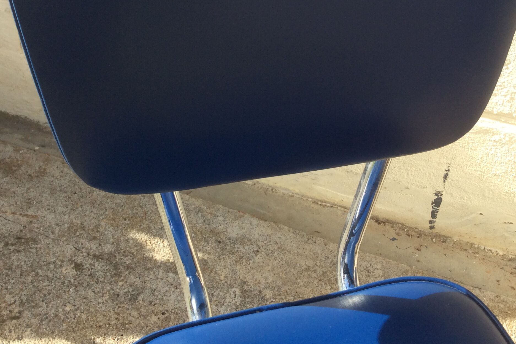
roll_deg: -7.1
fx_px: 659
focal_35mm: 46
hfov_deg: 42.7
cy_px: 79
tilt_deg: -35.7
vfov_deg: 28.7
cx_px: 282
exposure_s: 1/397
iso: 32
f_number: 2.4
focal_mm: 3.3
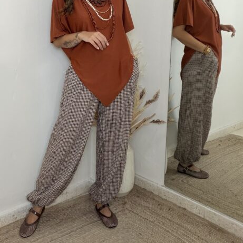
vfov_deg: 35.7
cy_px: 52
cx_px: 99
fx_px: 365
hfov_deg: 36.7
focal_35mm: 46
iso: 160
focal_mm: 2.71
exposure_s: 1/60
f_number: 1.9
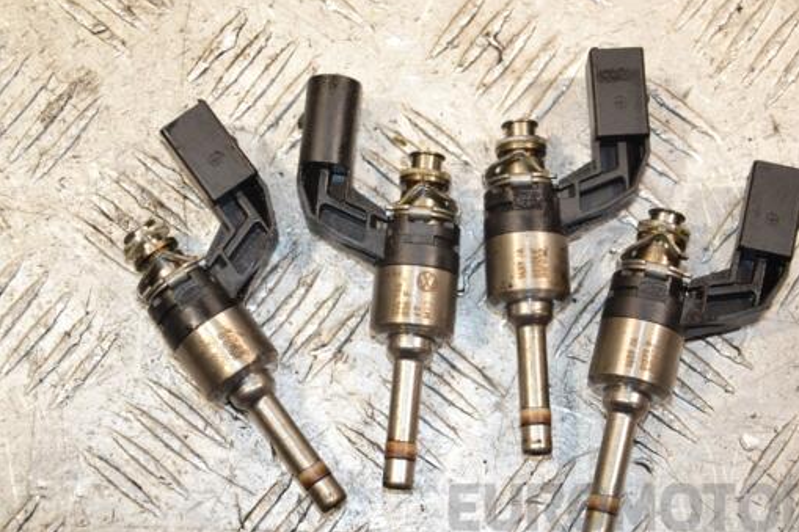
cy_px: 298
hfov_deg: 25.5
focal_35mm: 80
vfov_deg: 17.1
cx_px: 419
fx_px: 1766
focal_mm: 45
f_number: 5
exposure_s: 1/200
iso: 800
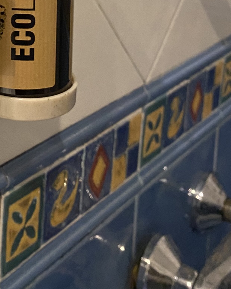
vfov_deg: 25.6
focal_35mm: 67
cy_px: -52
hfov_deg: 21.6
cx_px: -23
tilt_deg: -8.2
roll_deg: -1.0
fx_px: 572
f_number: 1.8
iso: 400
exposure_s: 1/50
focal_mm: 4.25
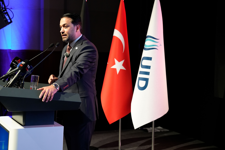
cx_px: 101
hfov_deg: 30.9
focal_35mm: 65
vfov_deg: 20.9
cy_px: 68
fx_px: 406
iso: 3200
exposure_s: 1/160
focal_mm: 58
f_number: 4
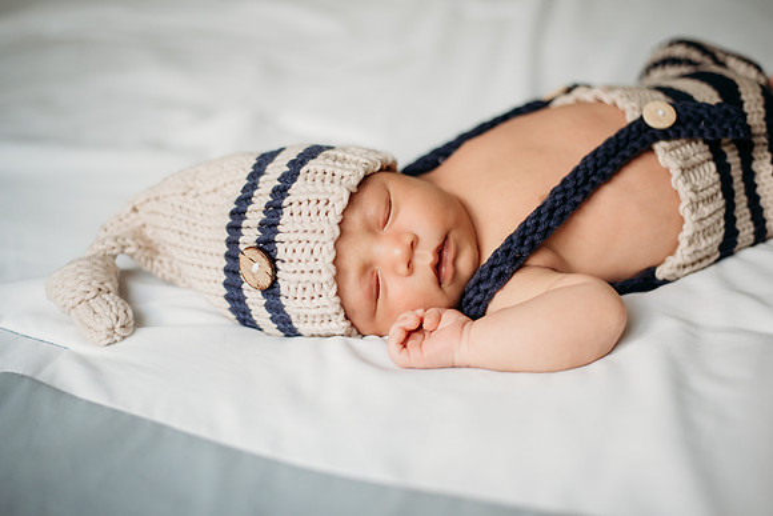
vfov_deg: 27.0
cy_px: 258
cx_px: 386
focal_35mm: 50
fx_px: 1074
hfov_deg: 39.6
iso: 1600
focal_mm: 50
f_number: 2
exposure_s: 1/1250
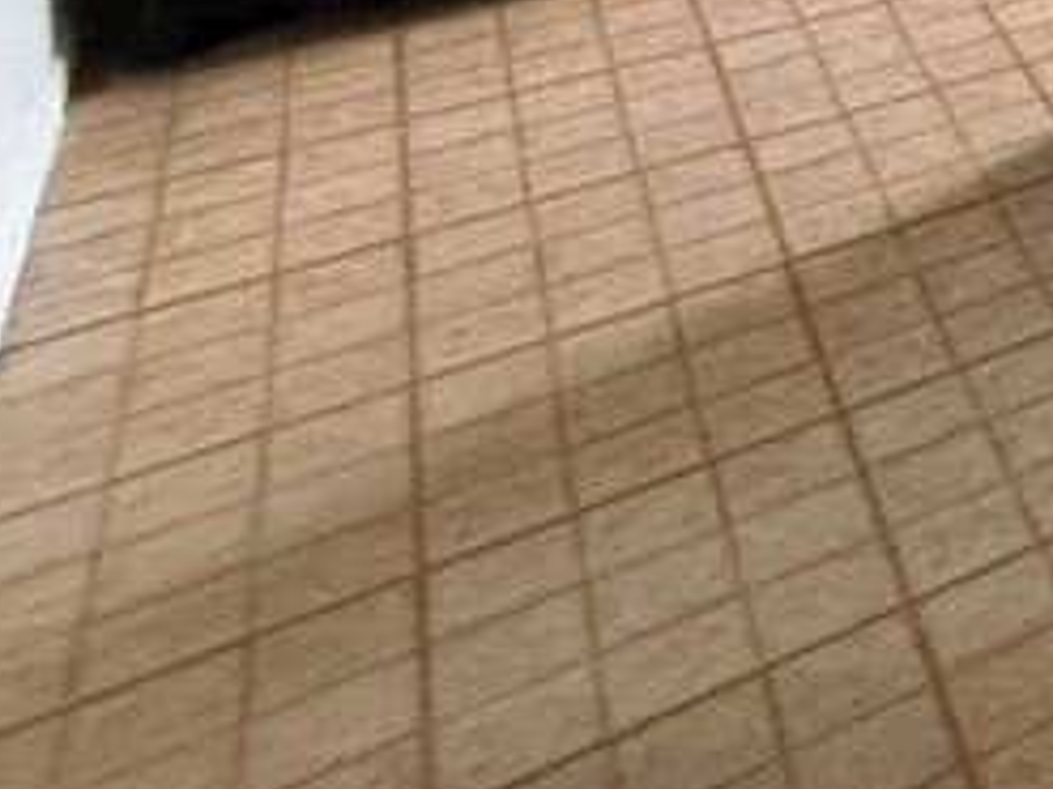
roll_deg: -3.0
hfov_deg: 19.5
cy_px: -648
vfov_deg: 19.0
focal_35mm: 58
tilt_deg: -6.3
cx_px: 2080
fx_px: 1763
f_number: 2.2
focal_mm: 2.22
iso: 500
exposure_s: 1/120
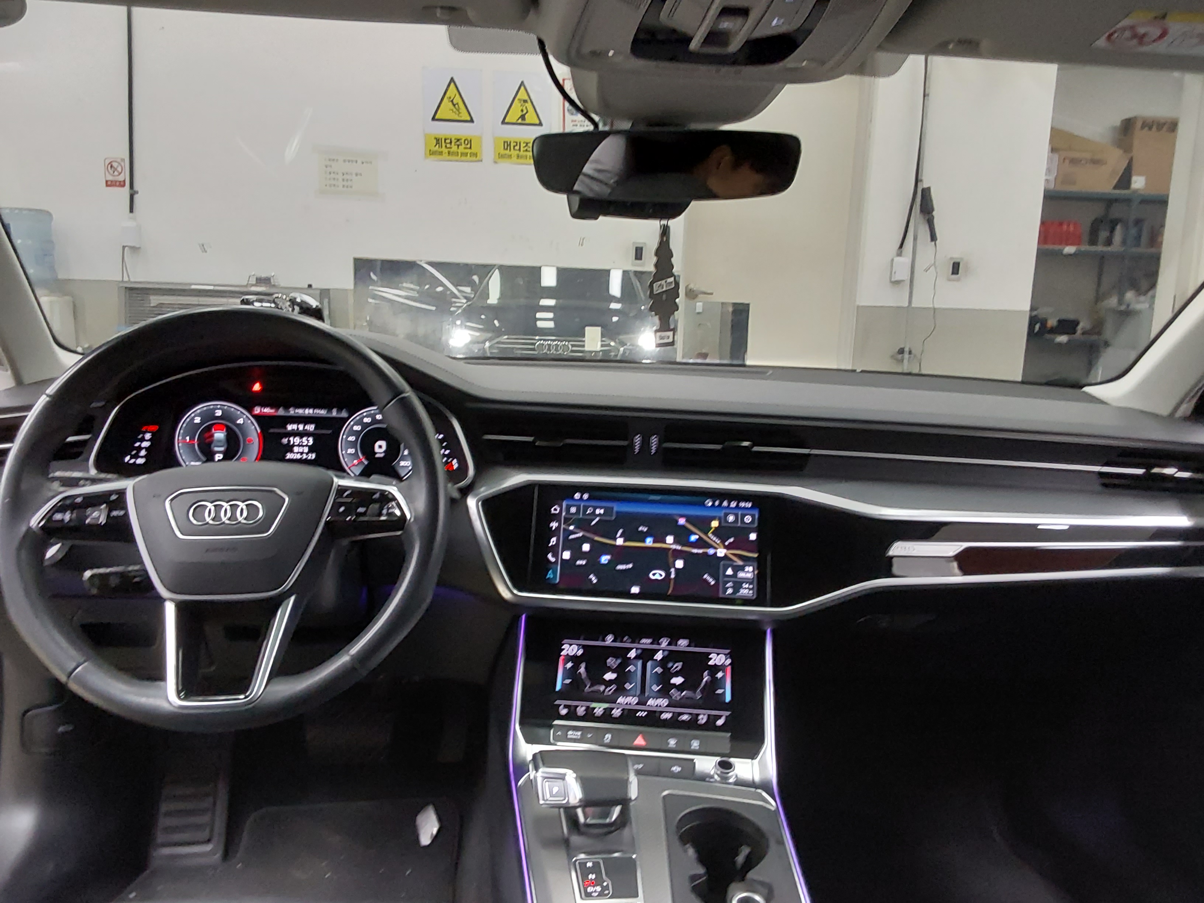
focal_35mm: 28
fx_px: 974
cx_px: 602
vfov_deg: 49.7
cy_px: 452
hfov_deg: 63.4
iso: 320
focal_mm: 2.91
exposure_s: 1/40
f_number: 1.9
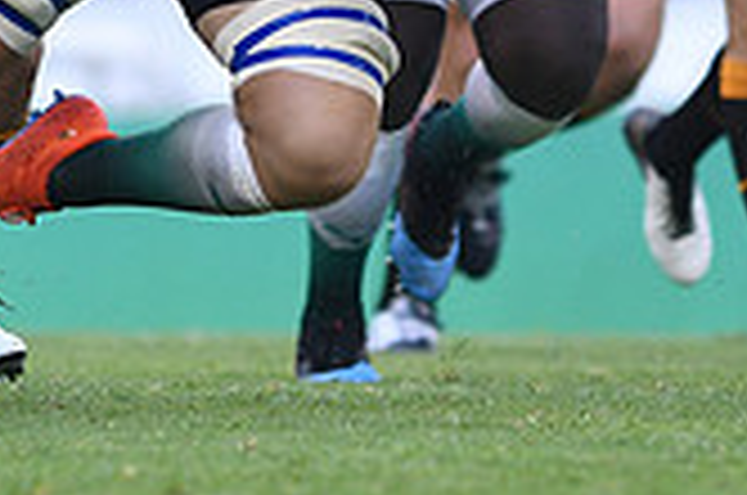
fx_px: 32556
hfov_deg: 1.3
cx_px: 338
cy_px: -277
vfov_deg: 0.9
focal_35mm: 1572
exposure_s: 1/1250
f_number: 2.8
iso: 1250
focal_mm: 300
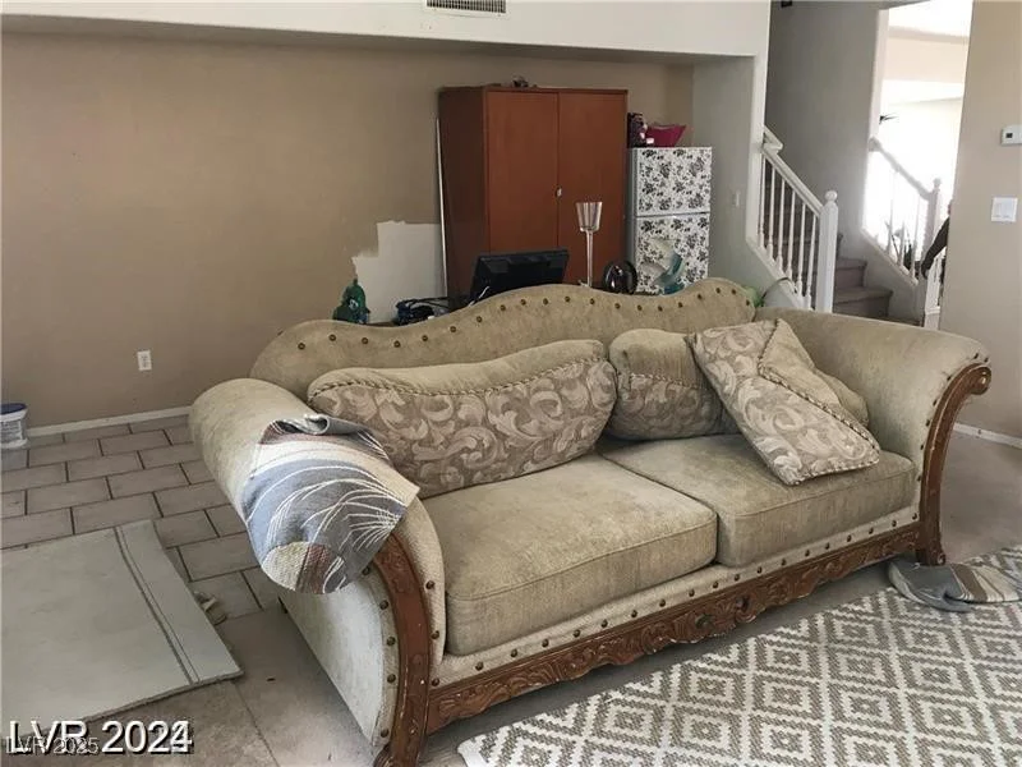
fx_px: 827
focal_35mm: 28
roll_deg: +1.4
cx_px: 511
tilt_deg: -14.0
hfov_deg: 63.4
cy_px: 384
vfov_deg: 49.7
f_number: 1.8
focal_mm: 3.99
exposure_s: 1/15
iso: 50
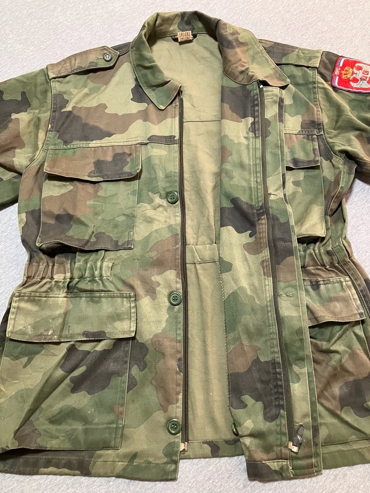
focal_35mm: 28
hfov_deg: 49.7
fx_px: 399
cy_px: 246
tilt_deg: -70.1
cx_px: 185
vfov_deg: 63.4
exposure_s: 1/58
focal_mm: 3.99
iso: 320
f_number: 1.8
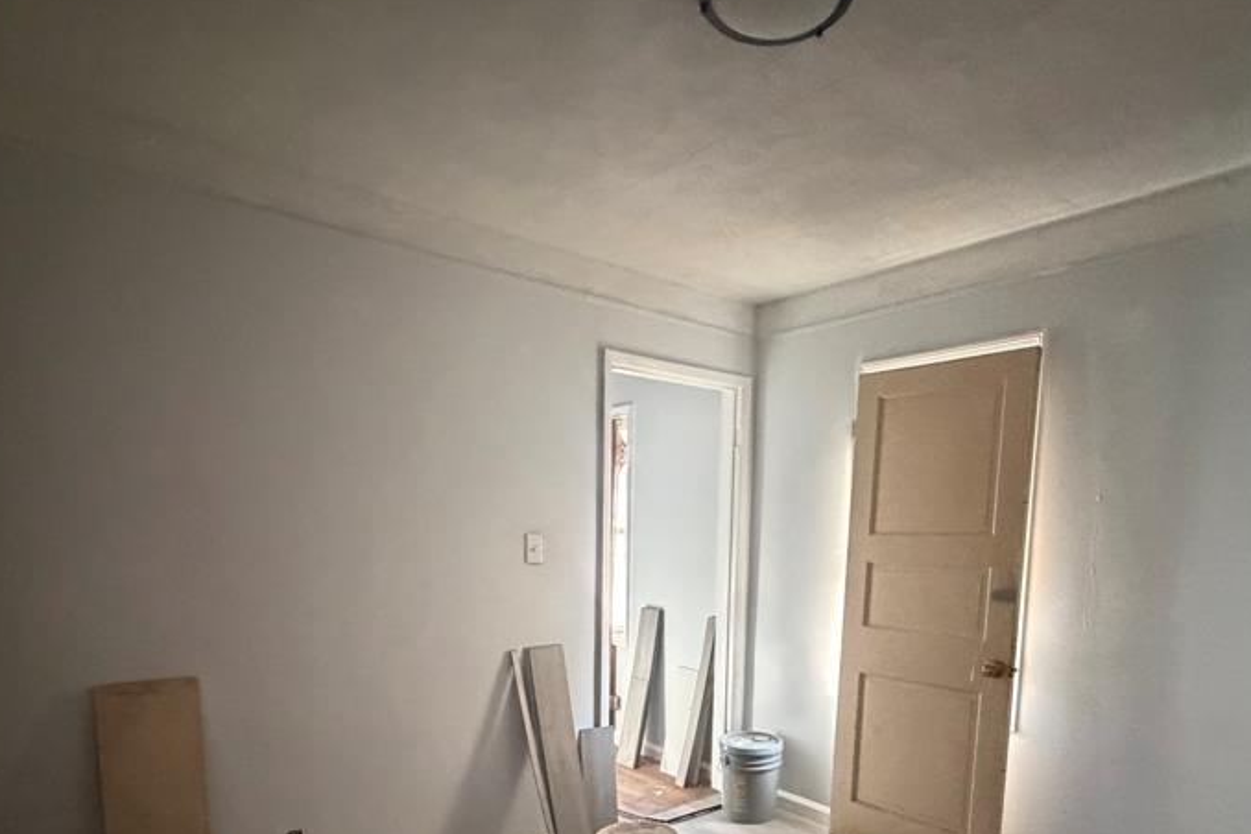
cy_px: 622
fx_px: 764
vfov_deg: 54.6
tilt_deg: -2.8
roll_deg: -1.0
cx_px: 712
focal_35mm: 22
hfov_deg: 78.2
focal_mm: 2.22
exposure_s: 1/60
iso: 1250
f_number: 2.2
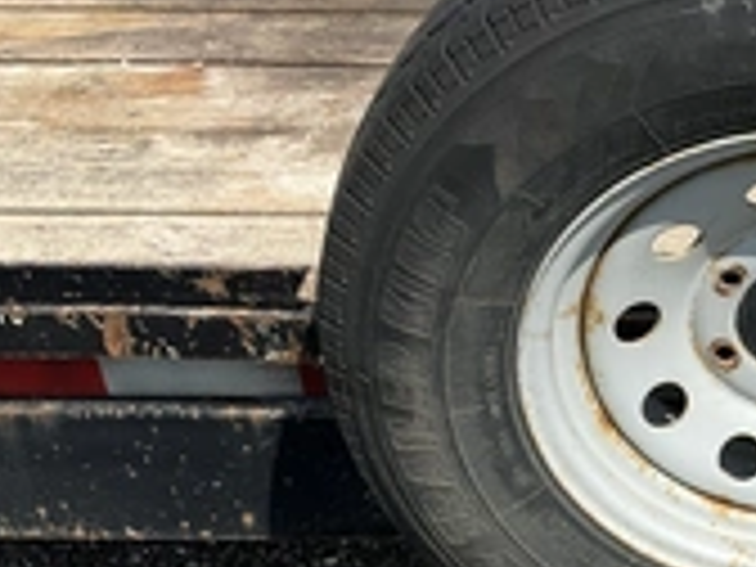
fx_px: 1507
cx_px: 828
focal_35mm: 69
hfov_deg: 26.1
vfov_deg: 21.3
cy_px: 270
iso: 25
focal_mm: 3
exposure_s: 1/1626
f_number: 1.8
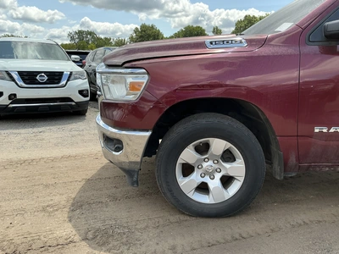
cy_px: 127
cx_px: 170
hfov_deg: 63.4
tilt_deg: -8.6
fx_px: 274
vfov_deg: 49.7
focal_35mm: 28
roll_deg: -0.6
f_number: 1.8
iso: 25
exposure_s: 1/700
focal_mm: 3
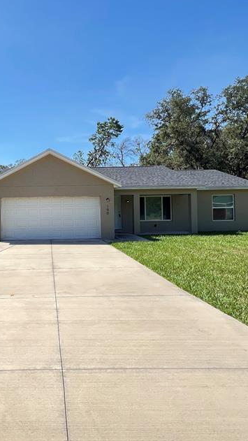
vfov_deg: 78.6
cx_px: 48
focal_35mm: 23
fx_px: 269
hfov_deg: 46.8
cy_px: 209
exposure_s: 1/473
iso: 32
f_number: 1.8
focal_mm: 1.57
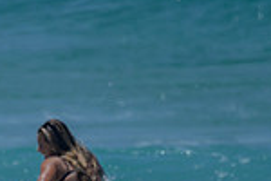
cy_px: 223
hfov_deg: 0.5
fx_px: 29236
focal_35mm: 3884
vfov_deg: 0.4
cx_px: 42
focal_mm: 800
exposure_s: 1/2500
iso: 250
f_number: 6.3
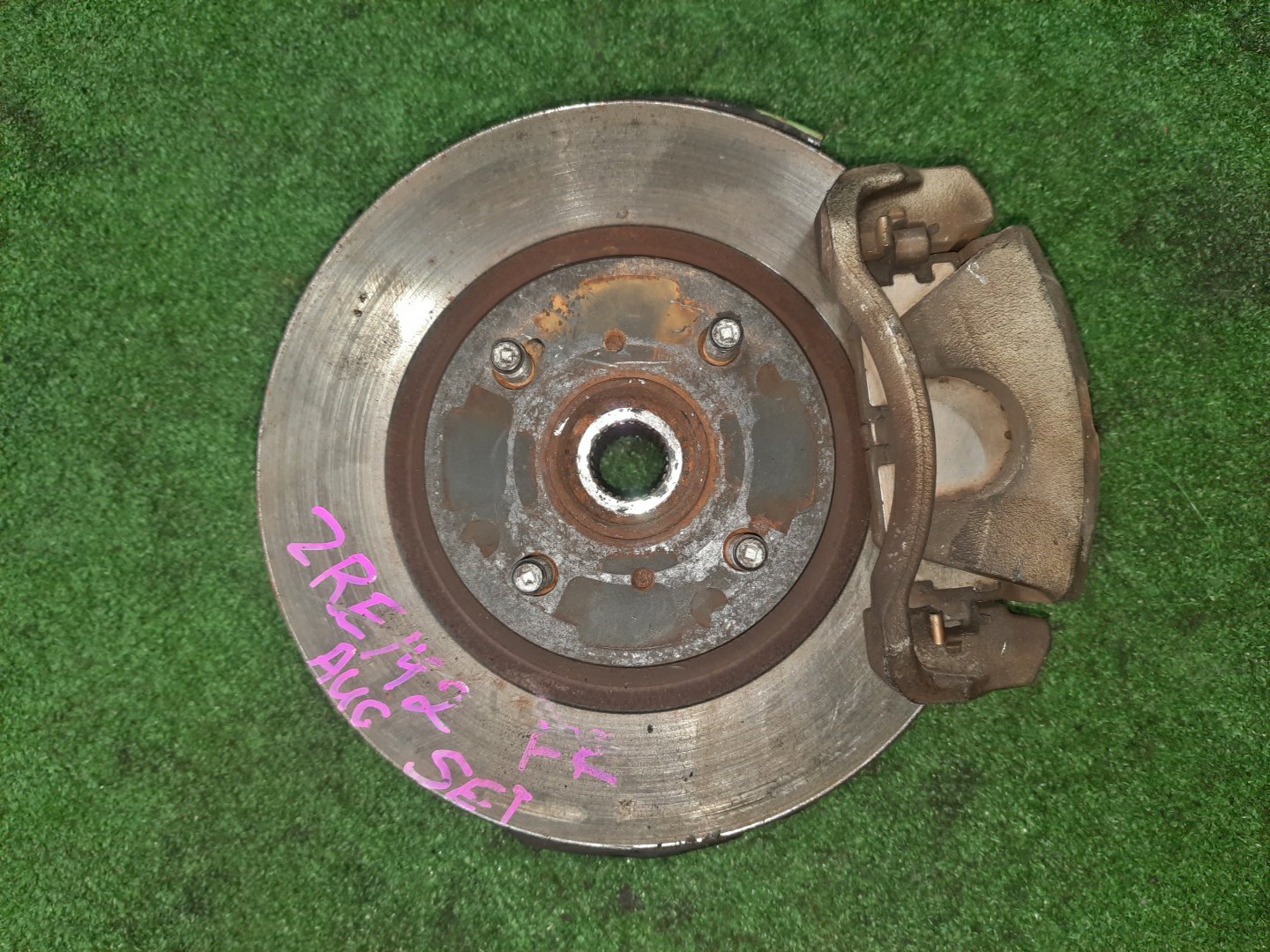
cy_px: 476
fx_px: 917
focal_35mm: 25
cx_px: 635
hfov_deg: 69.4
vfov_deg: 54.9
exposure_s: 1/50
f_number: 2
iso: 304
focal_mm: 4.6
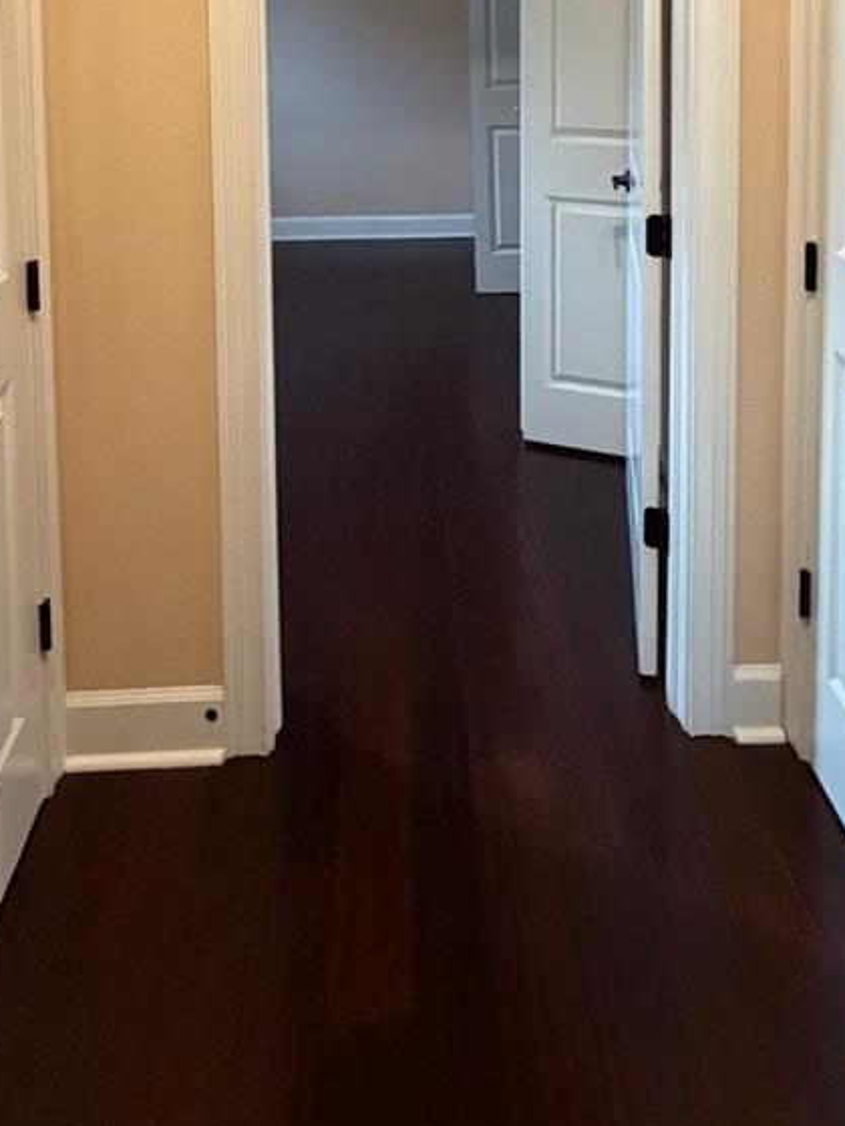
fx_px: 976
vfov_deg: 50.5
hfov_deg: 46.8
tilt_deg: -2.9
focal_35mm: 30
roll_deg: +0.3
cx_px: 425
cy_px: 42
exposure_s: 1/60
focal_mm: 2.22
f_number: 2.2
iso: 500
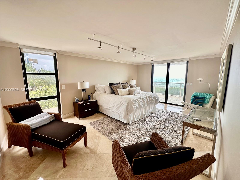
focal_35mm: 14
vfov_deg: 85.7
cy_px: 90
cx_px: 120
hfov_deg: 102.1
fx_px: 97
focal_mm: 2.22
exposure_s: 1/153
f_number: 2.2
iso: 40
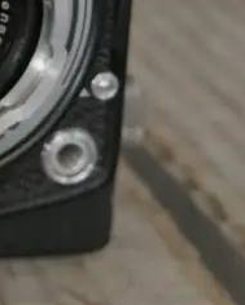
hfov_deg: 6.9
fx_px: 1993
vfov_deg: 8.5
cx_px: -167
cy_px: -238
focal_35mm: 220
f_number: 5.3
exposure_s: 1/40
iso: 3200
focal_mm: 26
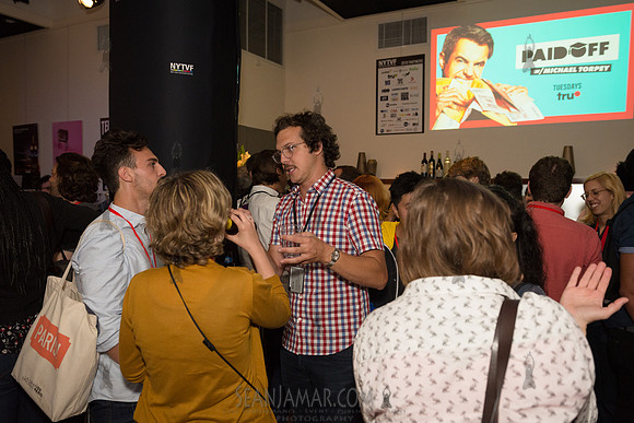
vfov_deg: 45.0
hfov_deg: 63.6
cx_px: 317
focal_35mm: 29
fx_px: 511
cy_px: 212
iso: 2500
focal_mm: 29
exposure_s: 1/500
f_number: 4
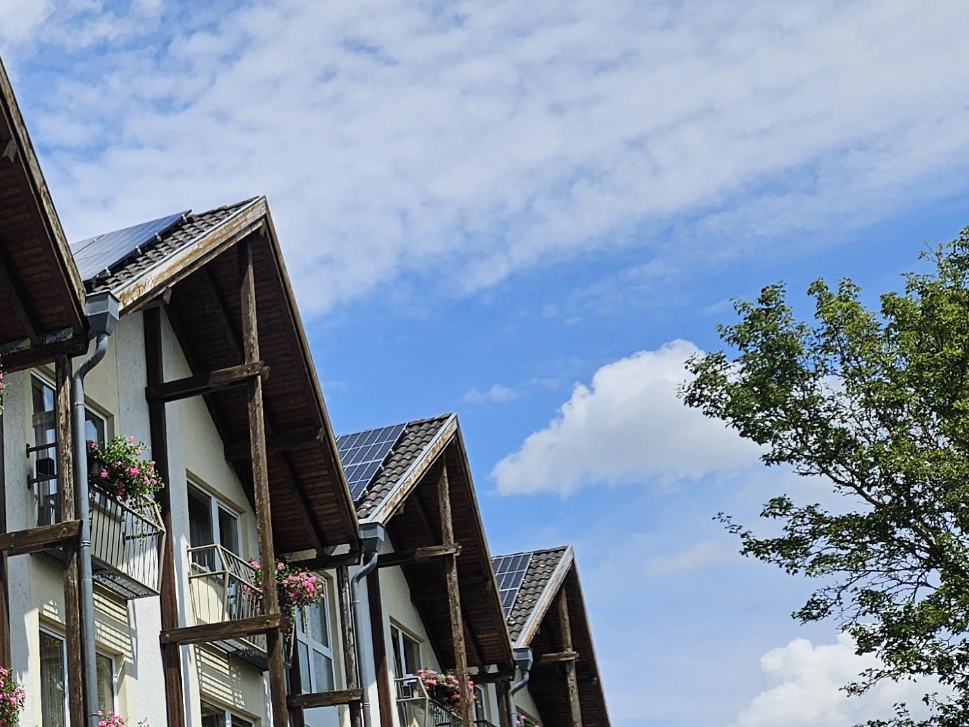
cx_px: -175
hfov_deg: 28.0
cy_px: 576
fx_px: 1708
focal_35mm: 61
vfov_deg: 23.7
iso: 25
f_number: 1.8
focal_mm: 5.4
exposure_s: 1/3327
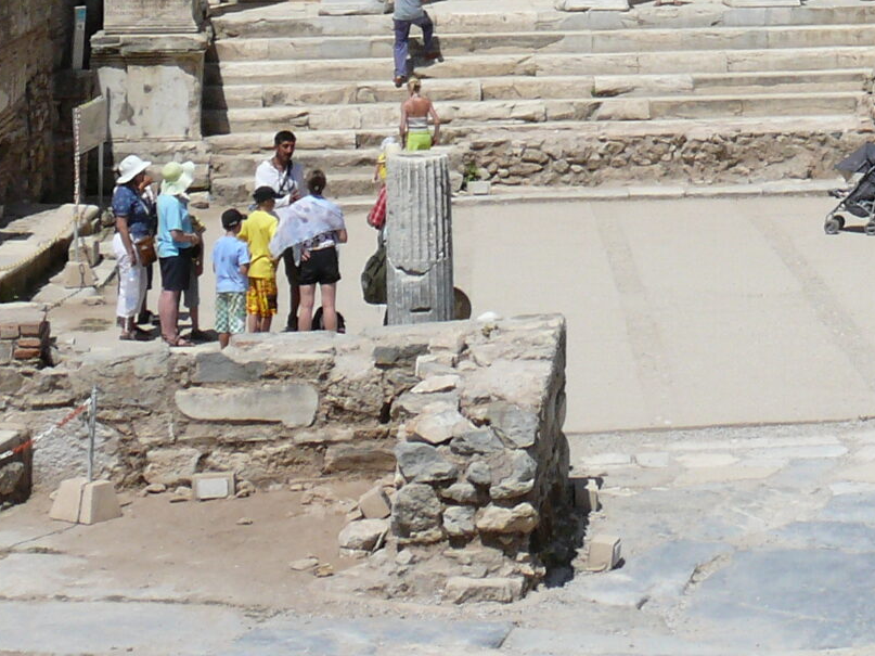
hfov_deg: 16.6
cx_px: 1181
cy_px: -350
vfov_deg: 12.6
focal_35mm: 111
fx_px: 2805
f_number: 8
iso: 100
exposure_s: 1/400
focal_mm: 7.4
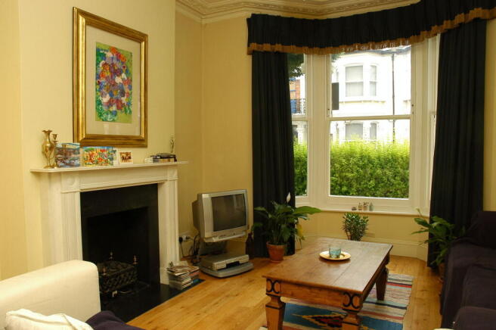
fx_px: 372
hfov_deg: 67.4
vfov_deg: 47.8
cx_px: 248
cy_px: 165
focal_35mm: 27
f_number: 8
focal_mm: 18
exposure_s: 1/30
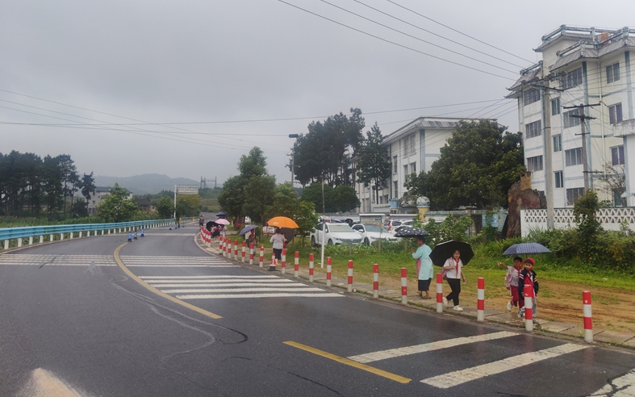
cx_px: 317
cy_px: 161
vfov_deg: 44.3
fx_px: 485
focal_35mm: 28
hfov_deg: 66.5
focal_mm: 4.84
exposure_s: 1/182
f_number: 1.88
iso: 100
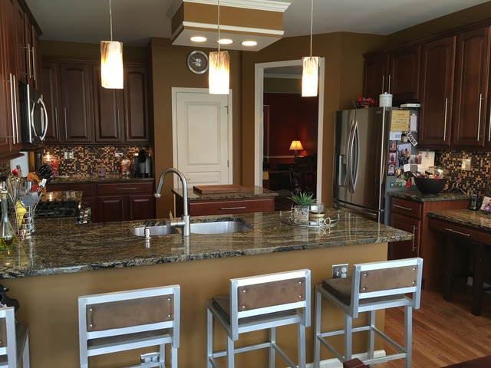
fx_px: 411
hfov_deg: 61.7
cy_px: 184
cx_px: 246
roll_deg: -0.2
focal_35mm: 29
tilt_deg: -6.2
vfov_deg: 48.2
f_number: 2.2
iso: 40
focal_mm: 4.15
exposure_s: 1/30
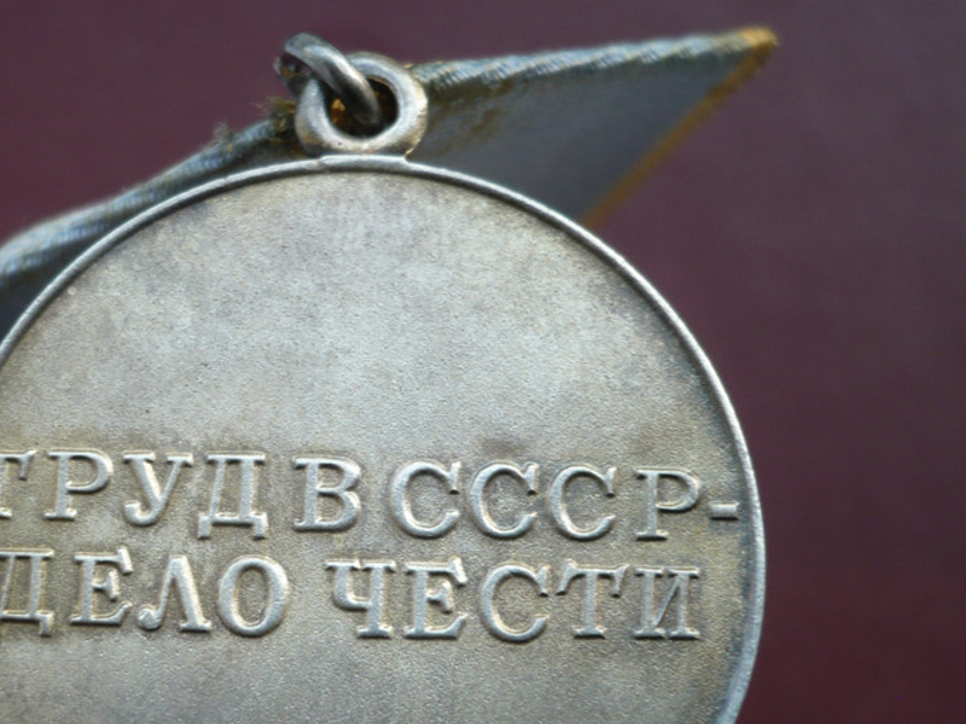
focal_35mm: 55
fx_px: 1535
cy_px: 512
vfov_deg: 26.3
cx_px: 331
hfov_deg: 34.7
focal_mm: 5.8
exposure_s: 1/60
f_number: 2.8
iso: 100
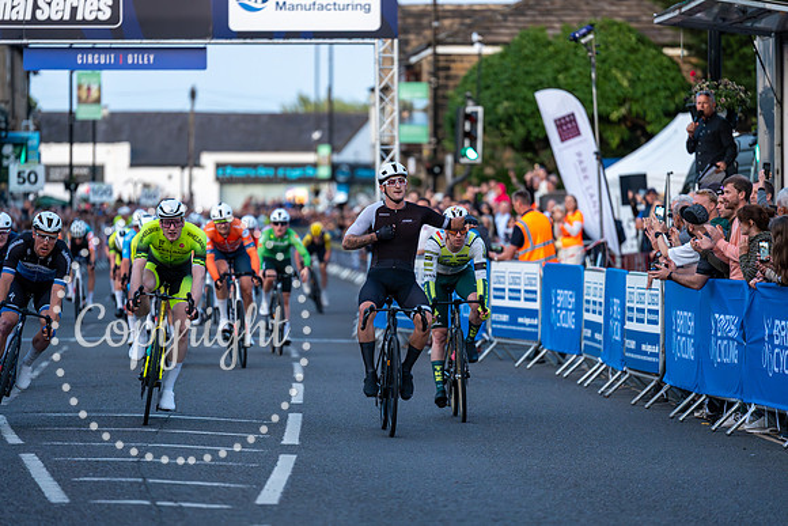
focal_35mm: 191
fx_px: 4182
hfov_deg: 10.8
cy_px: 263
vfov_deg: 7.2
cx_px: 394
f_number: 2.8
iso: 2500
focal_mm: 191
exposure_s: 1/800
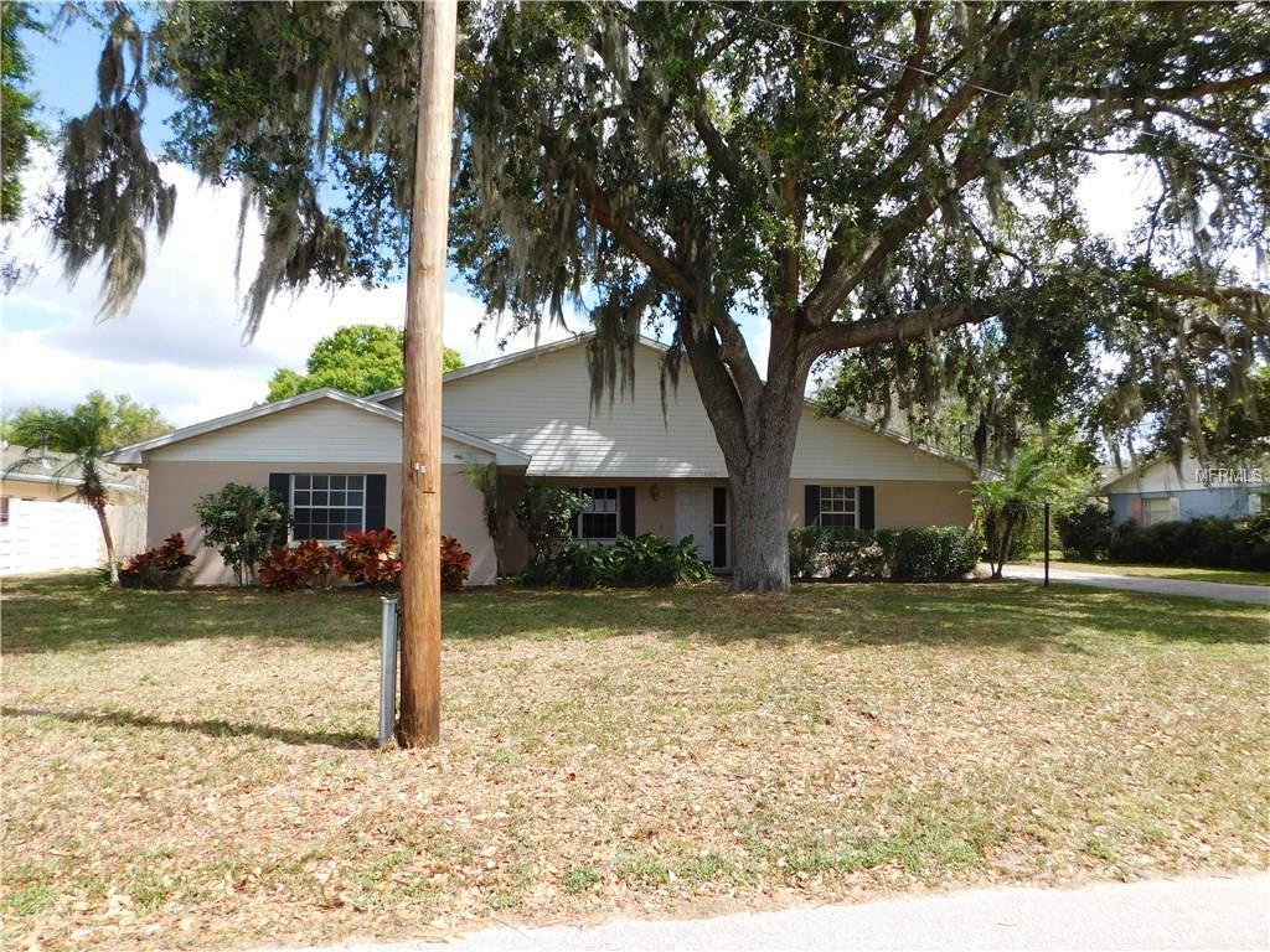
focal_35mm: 23
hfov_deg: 73.9
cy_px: 476
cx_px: 635
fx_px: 844
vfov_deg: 58.9
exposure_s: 1/800
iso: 125
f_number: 3
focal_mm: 4
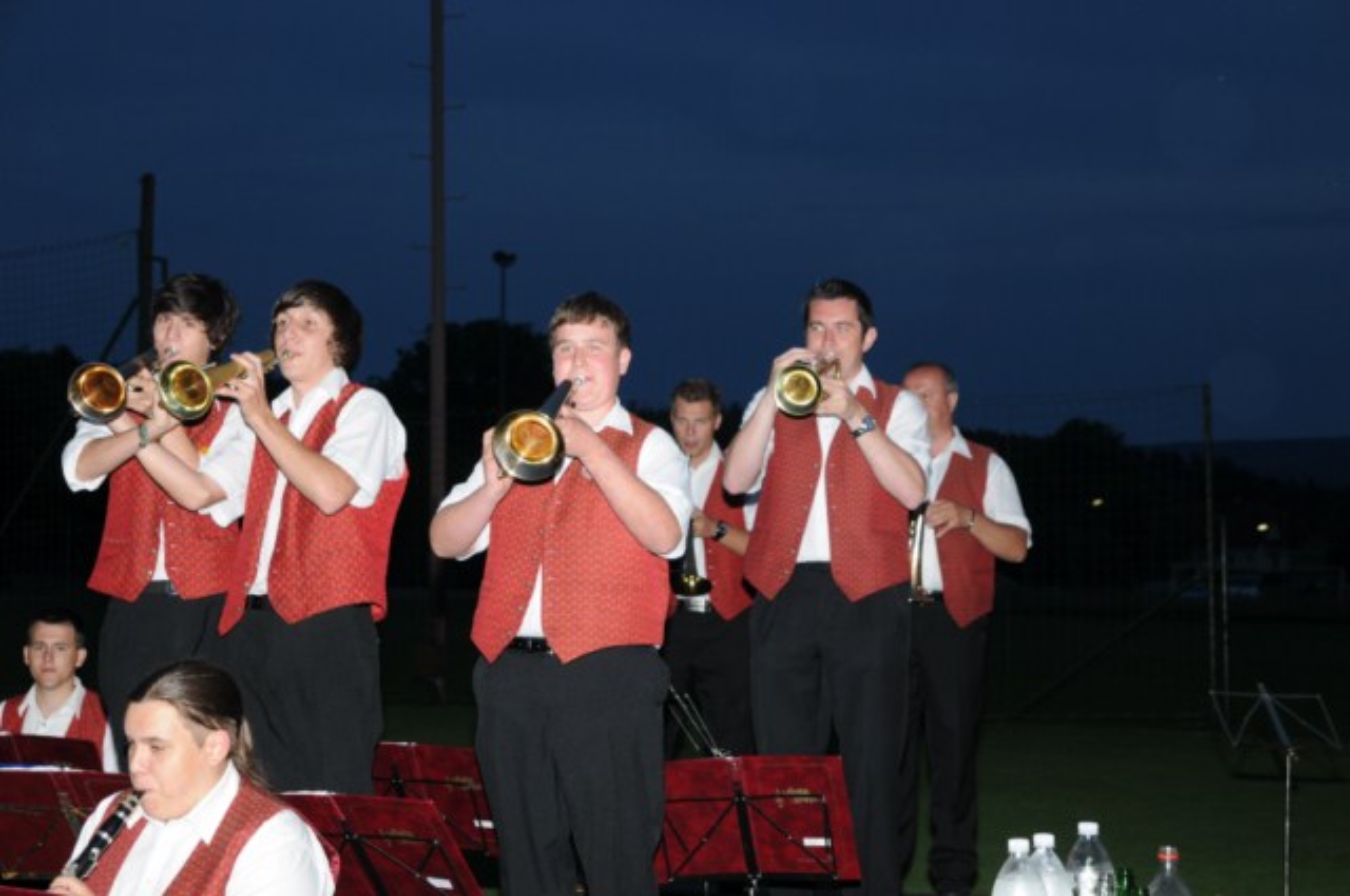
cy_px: 448
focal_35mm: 75
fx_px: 2809
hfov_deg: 27.0
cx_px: 675
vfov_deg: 18.1
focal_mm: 50
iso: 200
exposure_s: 1/60
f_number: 5
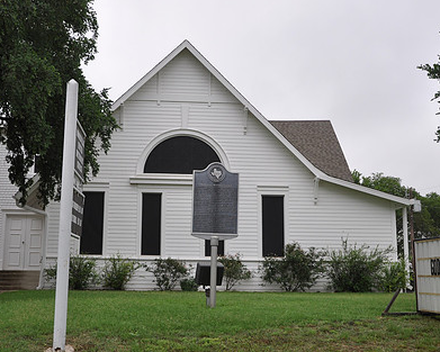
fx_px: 651
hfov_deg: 37.3
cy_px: 167
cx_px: 204
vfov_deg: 30.3
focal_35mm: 50
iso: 200
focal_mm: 24
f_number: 5.6
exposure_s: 1/125
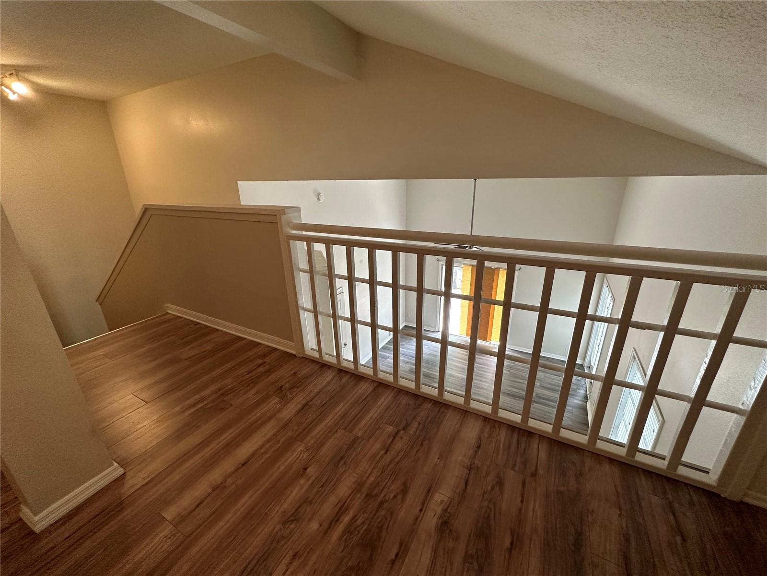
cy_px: 288
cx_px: 384
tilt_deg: -20.7
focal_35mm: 14
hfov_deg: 102.1
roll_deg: +0.8
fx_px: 310
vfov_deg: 85.7
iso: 200
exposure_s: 1/120
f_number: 2.2
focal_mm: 2.22
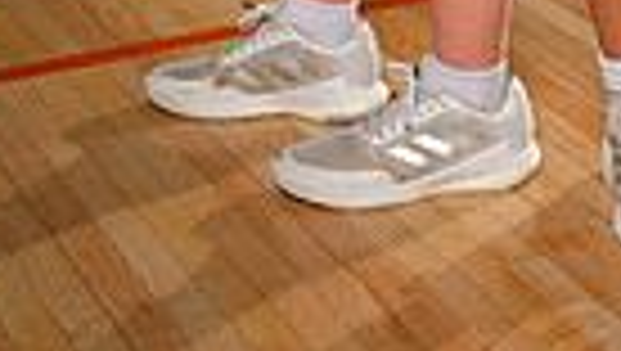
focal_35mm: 130
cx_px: 612
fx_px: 2143
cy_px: -639
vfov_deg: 8.2
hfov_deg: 16.2
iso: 1000
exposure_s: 1/320
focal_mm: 38
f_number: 7.1
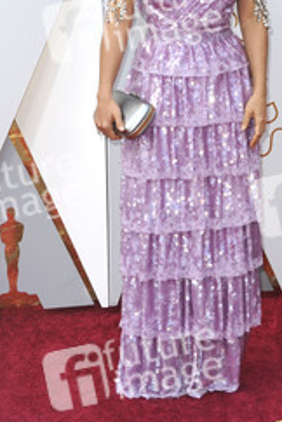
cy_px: 109
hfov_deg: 12.8
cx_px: 184
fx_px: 1257
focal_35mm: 107
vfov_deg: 19.0
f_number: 8
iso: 1000
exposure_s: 1/250
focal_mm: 65
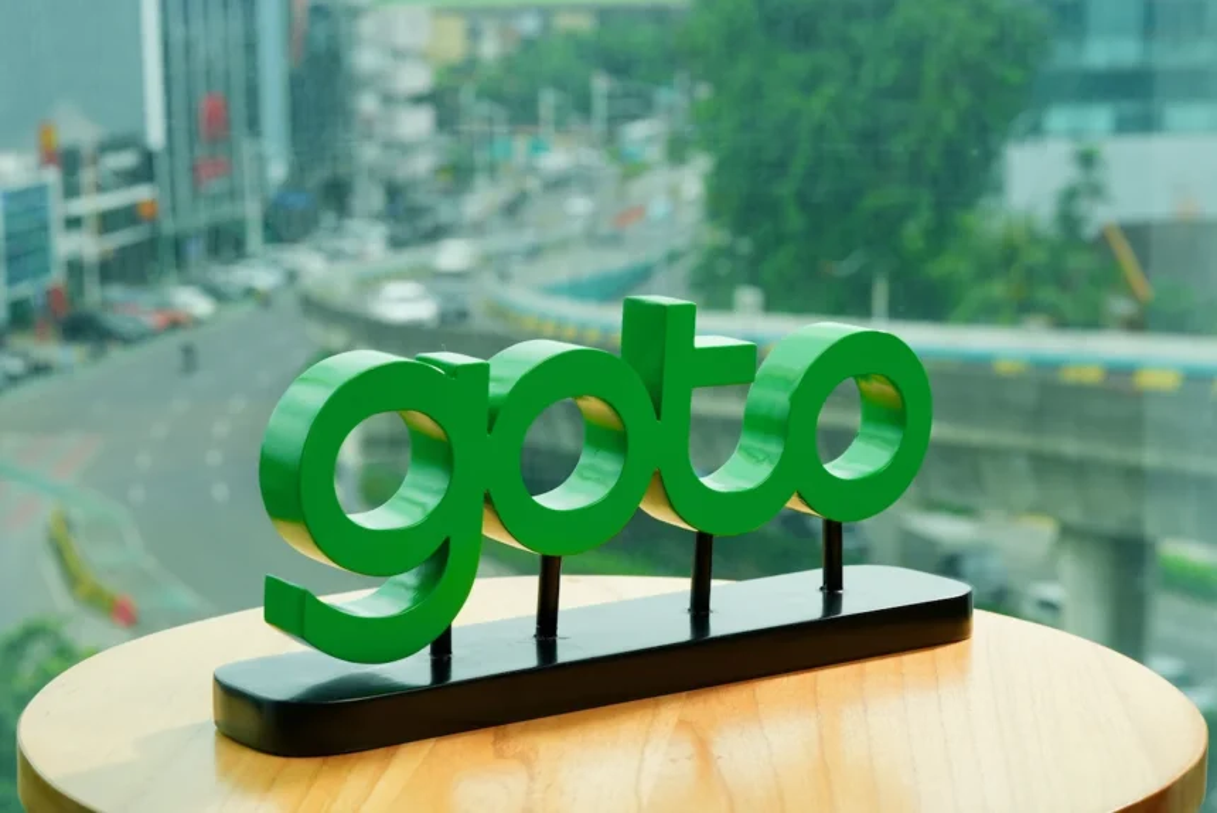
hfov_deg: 23.9
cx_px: 608
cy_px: 406
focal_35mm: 85
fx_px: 2874
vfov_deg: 16.1
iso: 200
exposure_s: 1/100
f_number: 8
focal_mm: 85
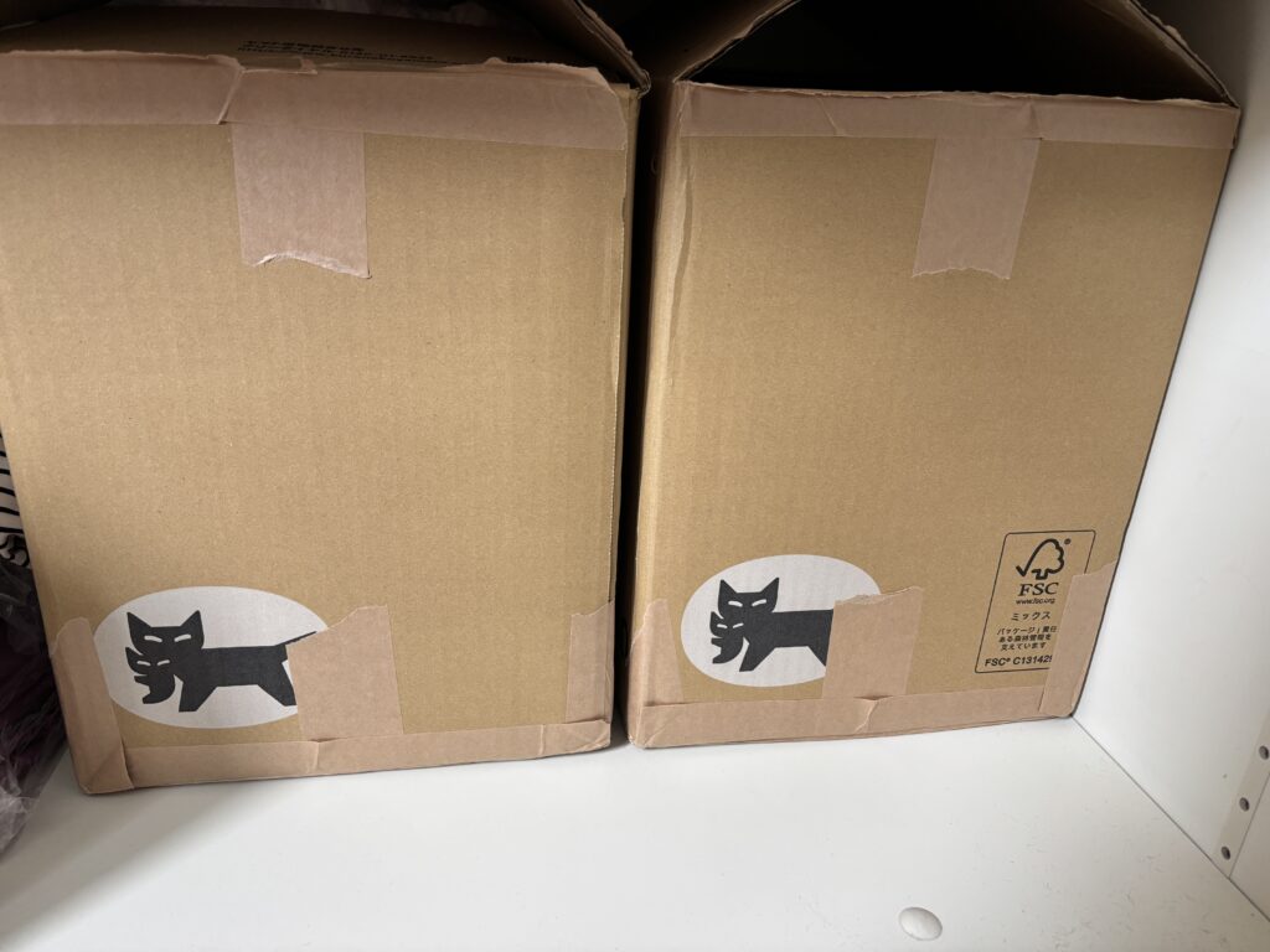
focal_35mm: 26
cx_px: 635
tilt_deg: -23.9
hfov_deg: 67.3
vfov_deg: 53.1
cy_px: 476
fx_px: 954
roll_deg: -3.0
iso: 125
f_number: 1.6
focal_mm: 5.96
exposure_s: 1/100
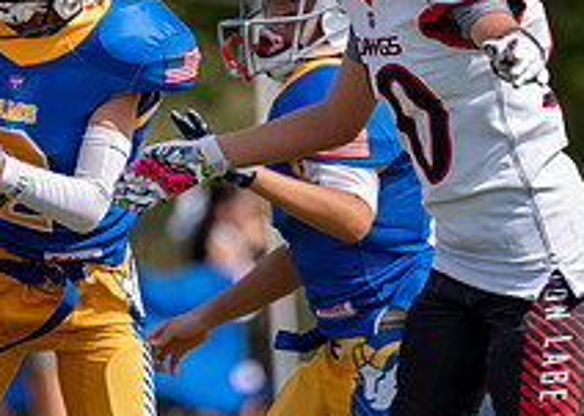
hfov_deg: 1.9
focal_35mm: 1081
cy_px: 230
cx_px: 98
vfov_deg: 1.3
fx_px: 17912
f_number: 2.8
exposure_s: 1/2500
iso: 100
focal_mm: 200
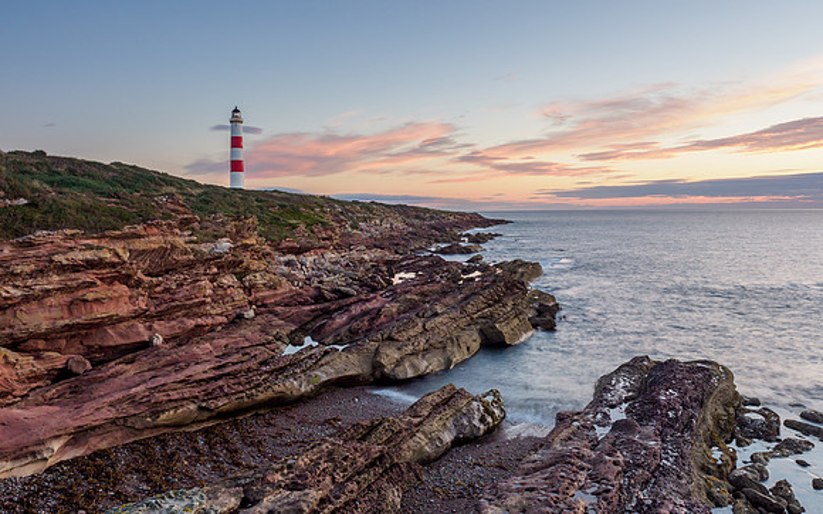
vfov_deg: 46.6
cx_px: 400
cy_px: 215
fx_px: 594
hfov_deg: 69.4
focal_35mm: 26
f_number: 7.1
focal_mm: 12
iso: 200
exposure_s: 1.6
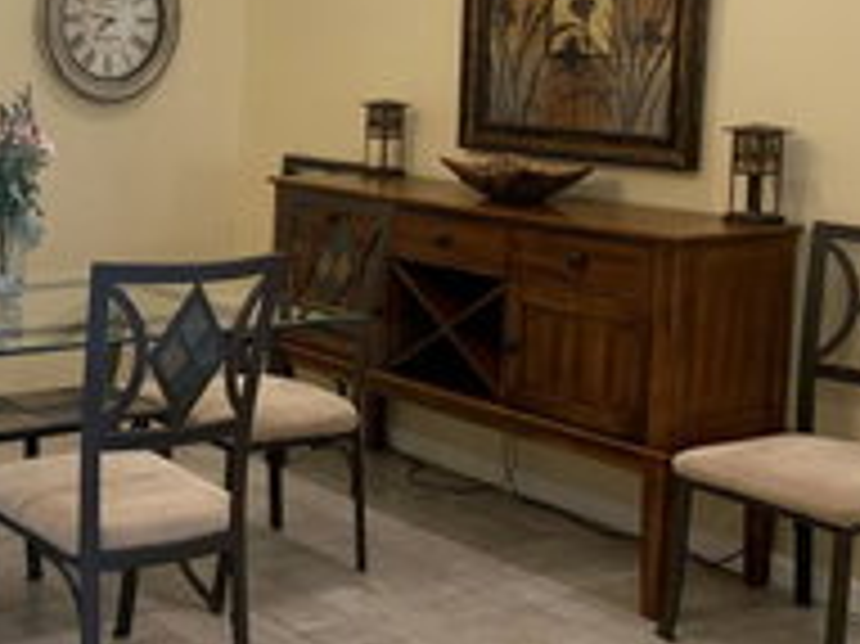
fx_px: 1440
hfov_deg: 31.7
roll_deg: -1.1
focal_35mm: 58
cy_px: 180
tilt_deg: -6.1
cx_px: 83
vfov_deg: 25.0
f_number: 1.8
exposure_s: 1/60
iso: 100
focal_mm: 4.25
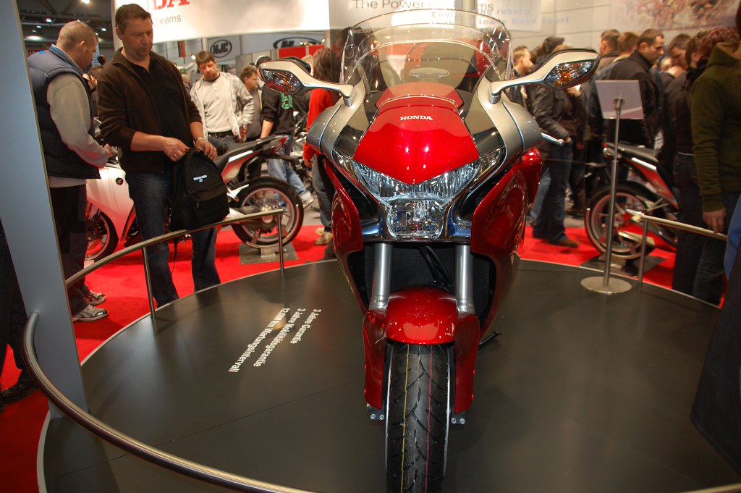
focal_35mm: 27
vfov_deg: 47.9
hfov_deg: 67.4
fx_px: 555
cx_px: 370
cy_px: 246
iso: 400
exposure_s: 1/60
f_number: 3.5
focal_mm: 18
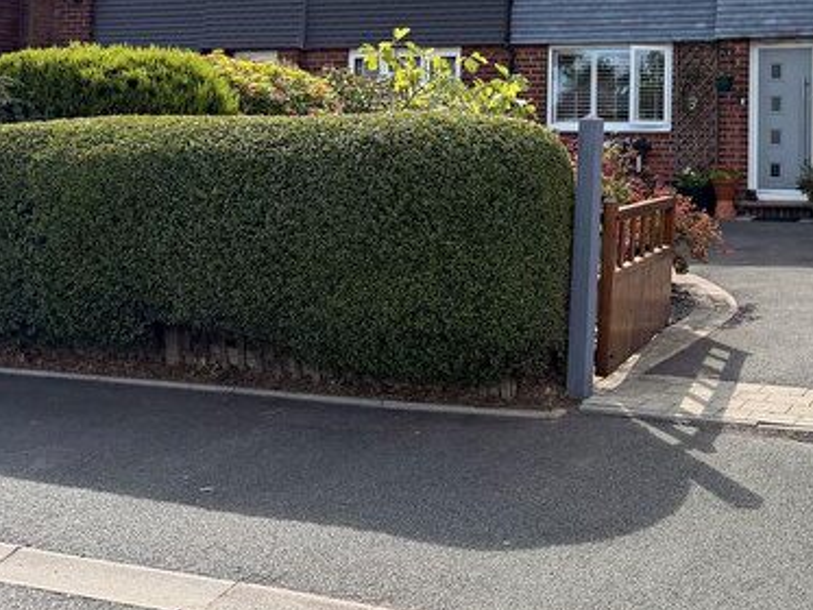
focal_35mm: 45
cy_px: 97
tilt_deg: +3.3
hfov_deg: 39.0
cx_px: 739
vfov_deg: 31.1
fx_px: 1057
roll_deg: +0.0
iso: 100
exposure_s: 1/3145
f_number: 1.78
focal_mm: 6.76
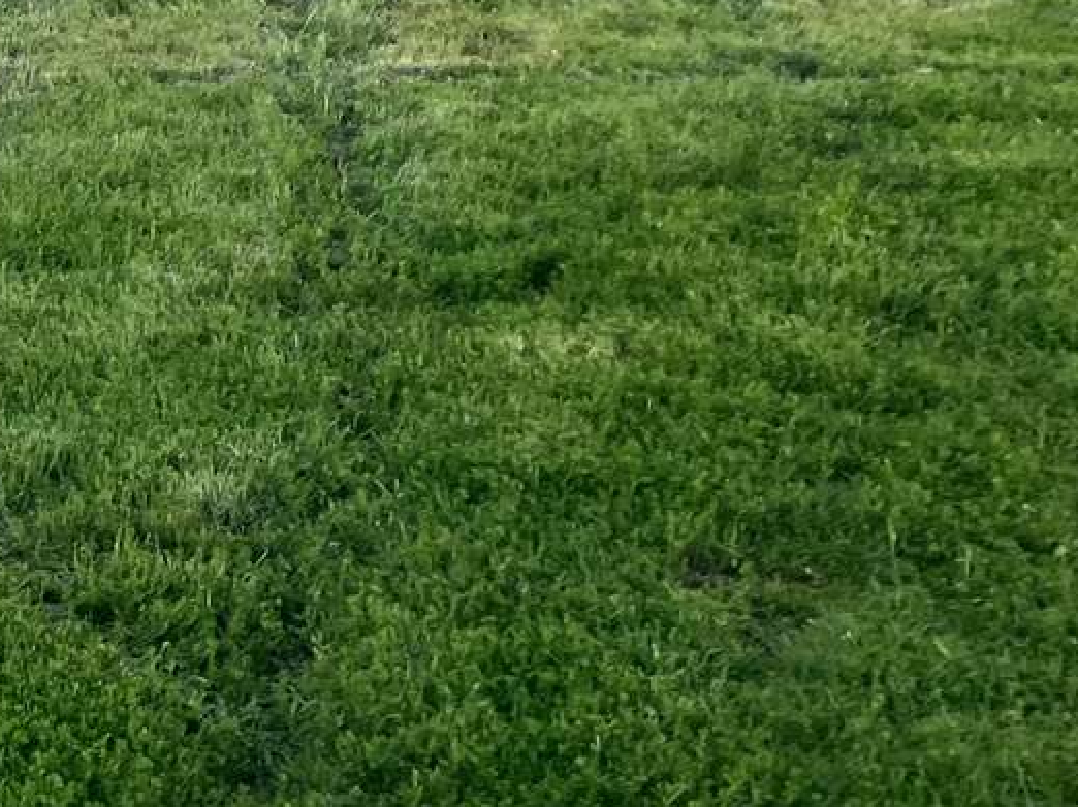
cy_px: -281
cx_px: -890
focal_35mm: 103
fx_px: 3206
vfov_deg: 13.7
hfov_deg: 16.0
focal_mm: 3.99
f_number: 1.8
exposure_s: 1/249
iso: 25
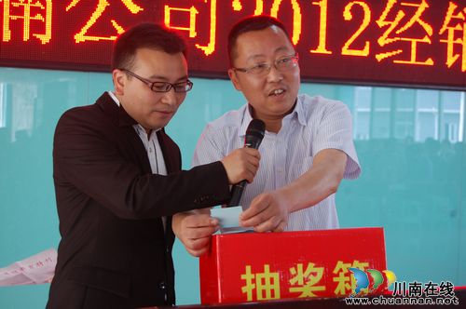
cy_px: 154
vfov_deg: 19.7
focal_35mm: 69
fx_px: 892
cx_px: 233
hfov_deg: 29.3
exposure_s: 1/25
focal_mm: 46
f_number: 5.3
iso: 400
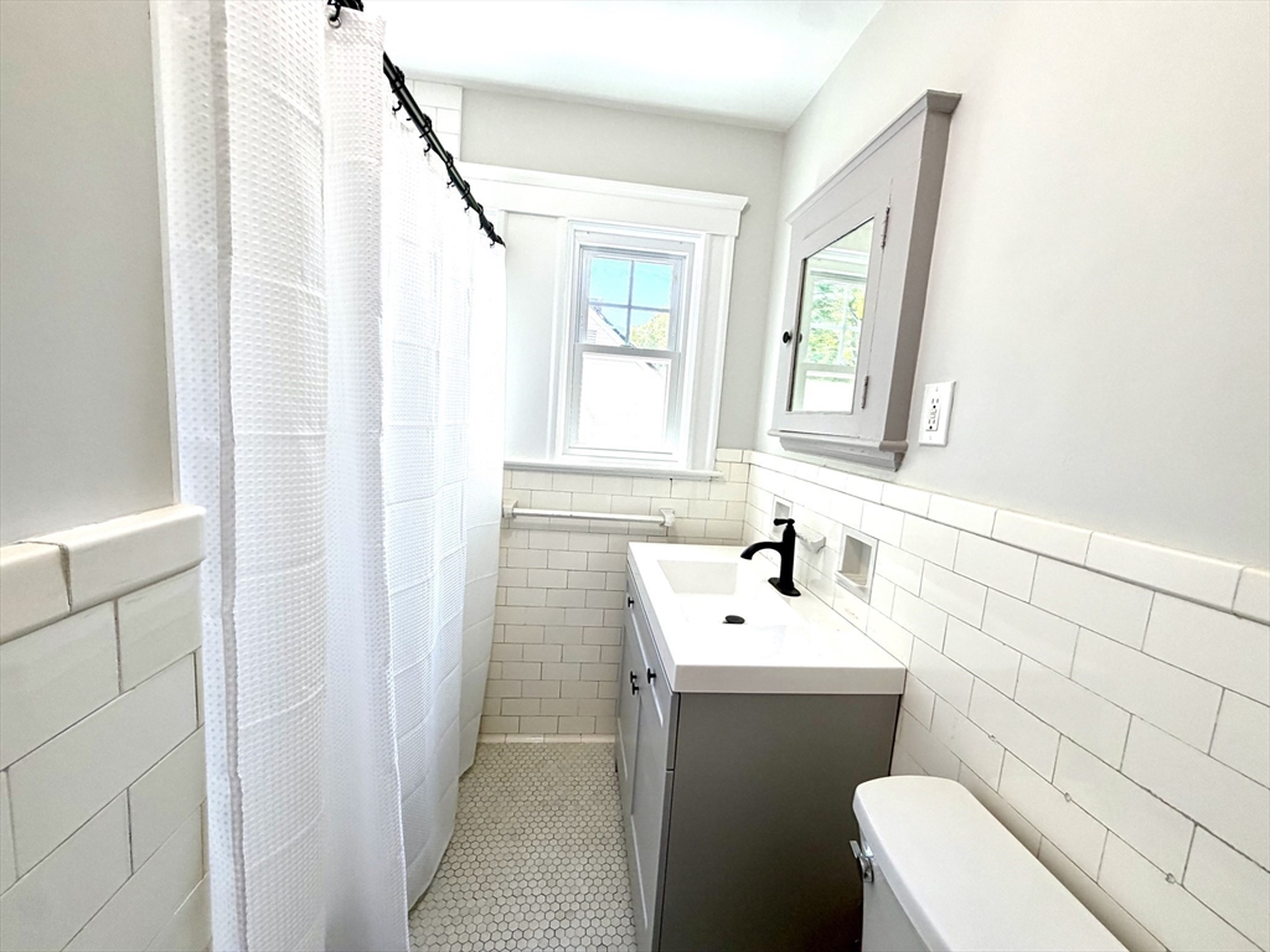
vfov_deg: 85.7
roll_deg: -3.5
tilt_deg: -5.6
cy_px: 476
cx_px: 635
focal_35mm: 14
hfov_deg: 102.1
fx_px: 514
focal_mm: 2.22
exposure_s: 1/120
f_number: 2.2
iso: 125
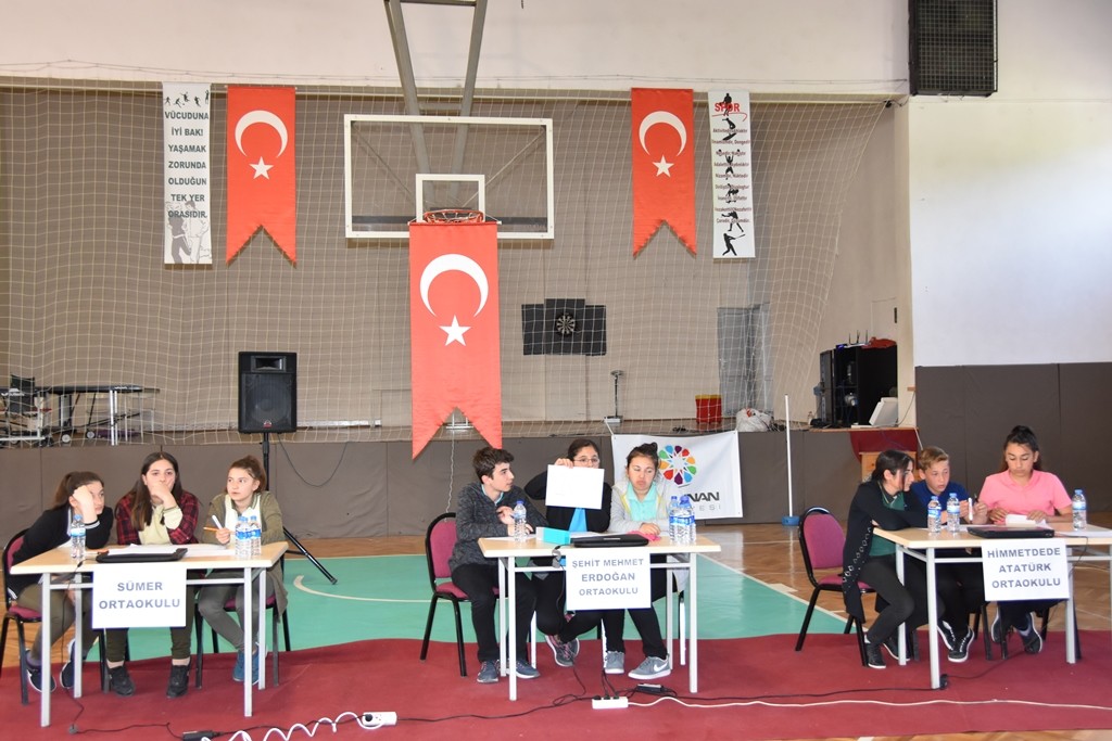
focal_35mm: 39
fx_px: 1205
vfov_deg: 34.2
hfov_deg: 49.5
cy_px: 370
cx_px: 556
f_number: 4
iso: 900
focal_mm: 26
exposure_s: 1/60
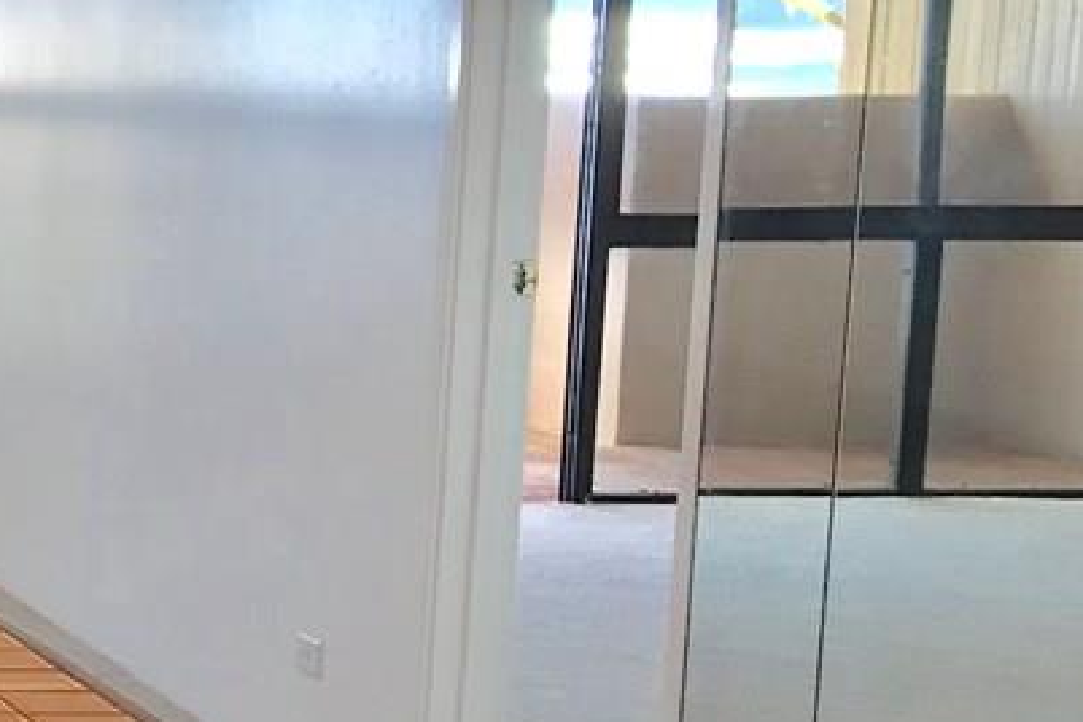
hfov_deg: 14.7
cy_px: 474
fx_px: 3489
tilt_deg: -7.8
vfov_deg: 11.8
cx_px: -1051
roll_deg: +0.0
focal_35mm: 116
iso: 25
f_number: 1.8
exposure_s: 1/120
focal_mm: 3.99
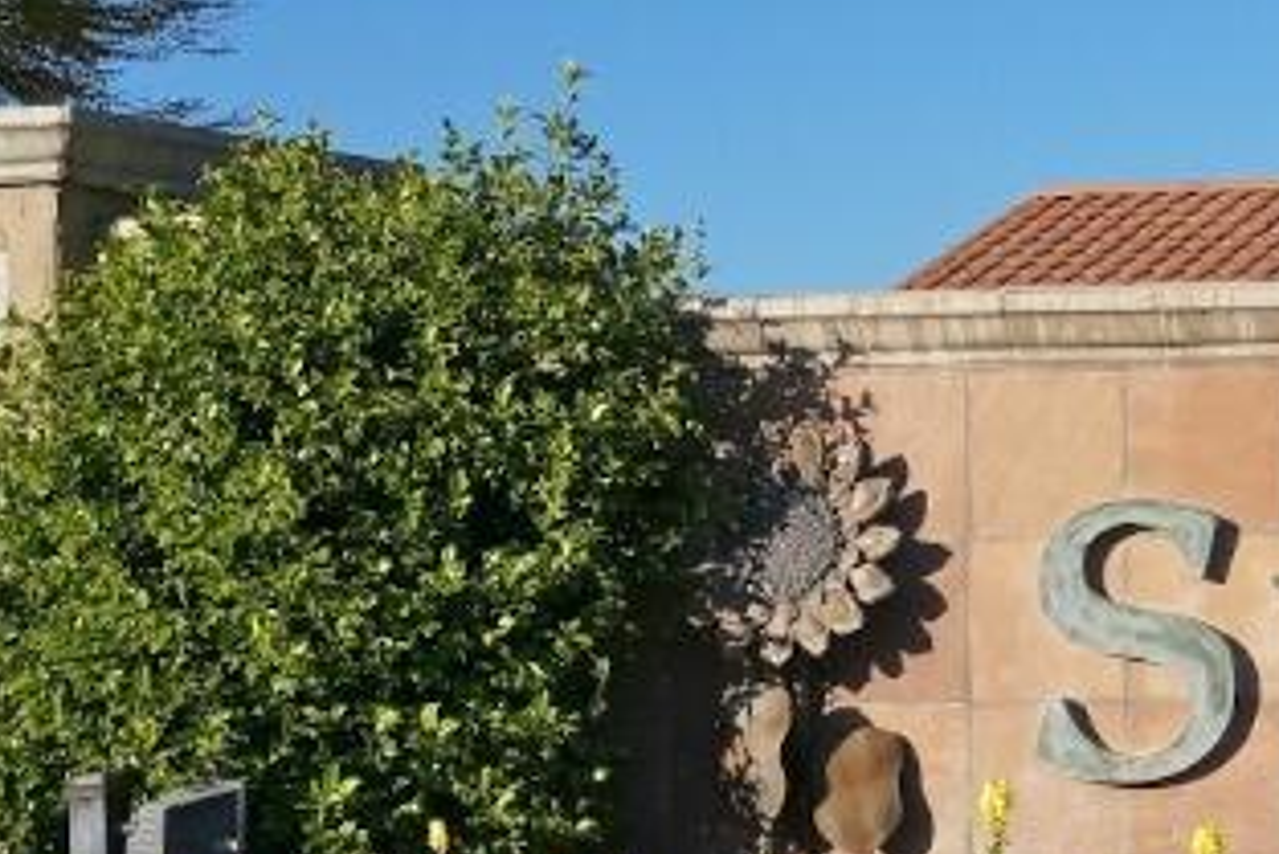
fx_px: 4359
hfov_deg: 15.5
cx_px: 1855
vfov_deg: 11.2
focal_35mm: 123
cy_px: 539
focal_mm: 25
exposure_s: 1/1250
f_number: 8
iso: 400
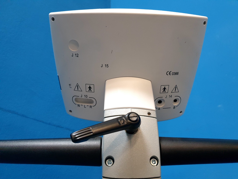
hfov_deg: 67.3
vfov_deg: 53.1
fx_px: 179
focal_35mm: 26
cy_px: 90
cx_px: 119
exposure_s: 1/50
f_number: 1.5
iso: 250
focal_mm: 4.3
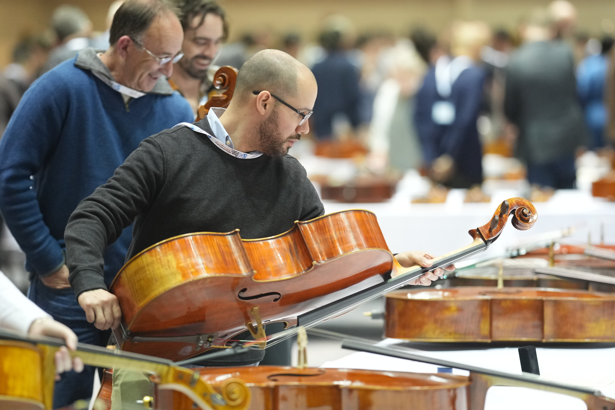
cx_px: 308
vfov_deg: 6.8
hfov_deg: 10.2
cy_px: 205
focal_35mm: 202
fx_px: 3450
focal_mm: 135
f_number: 1.8
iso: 2500
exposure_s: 1/200
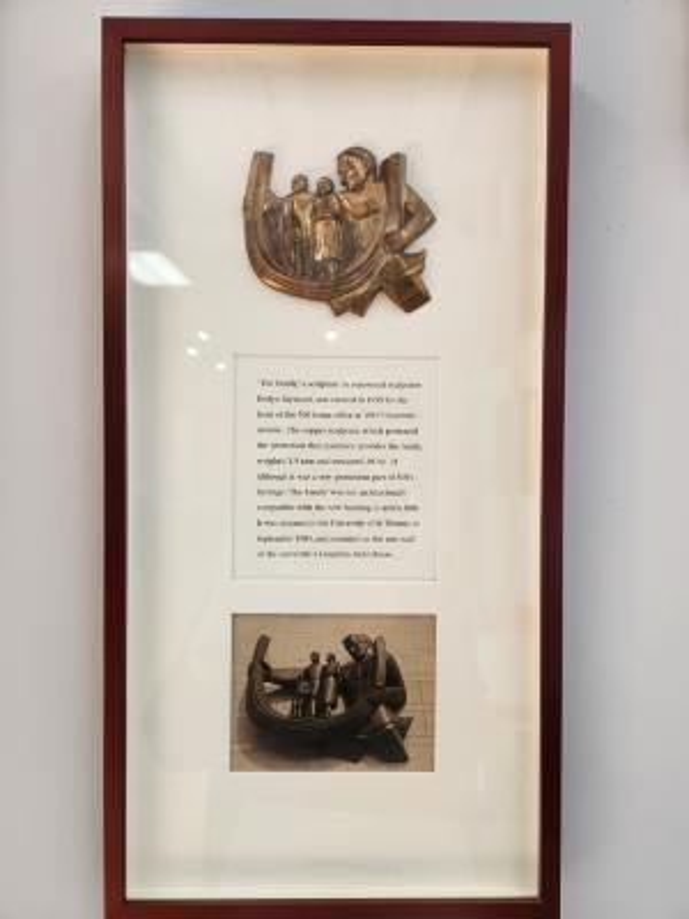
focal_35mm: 23
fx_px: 610
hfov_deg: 58.9
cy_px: 460
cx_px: 344
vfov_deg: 73.9
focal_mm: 5.4
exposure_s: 1/120
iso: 160
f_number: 1.8
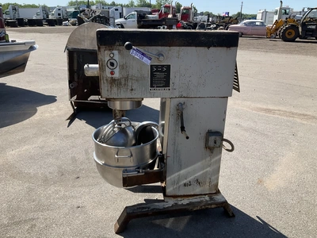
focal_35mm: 29
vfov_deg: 48.2
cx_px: 158
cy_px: 119
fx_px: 266
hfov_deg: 61.7
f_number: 1.8
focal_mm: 3
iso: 25
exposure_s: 1/1377
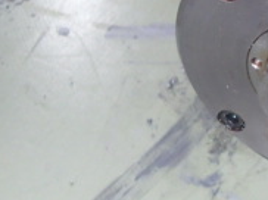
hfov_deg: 20.5
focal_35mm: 88
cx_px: 342
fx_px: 680
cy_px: 12
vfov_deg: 16.5
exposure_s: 1/30
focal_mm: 4.5
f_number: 2
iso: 400
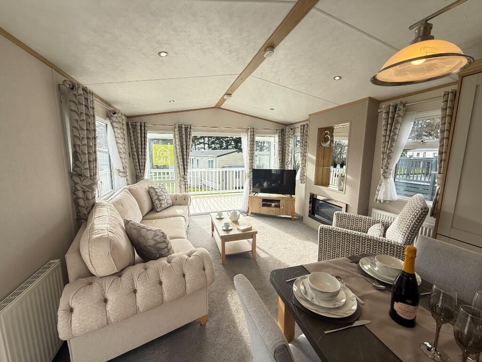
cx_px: 241
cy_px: 181
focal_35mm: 14
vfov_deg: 85.7
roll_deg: -1.2
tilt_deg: -7.6
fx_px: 195
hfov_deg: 102.1
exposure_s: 1/351
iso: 64
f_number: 2.2
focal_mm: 2.22
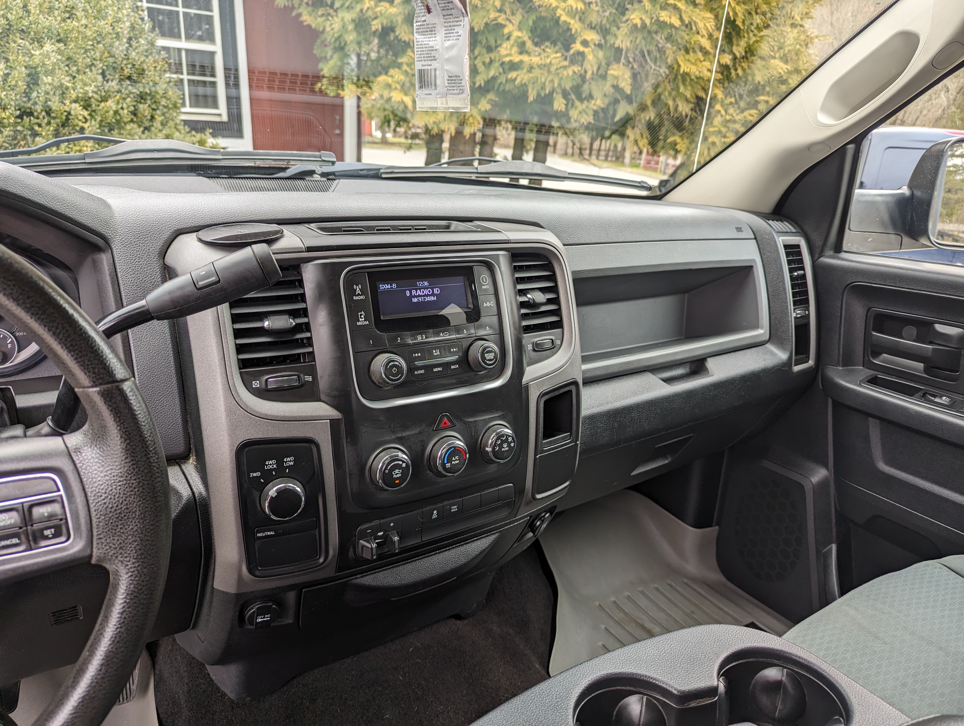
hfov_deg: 71.5
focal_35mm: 24
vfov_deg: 56.9
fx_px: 669
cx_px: 482
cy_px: 363
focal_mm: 6.81
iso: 41
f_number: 1.85
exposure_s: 1/158
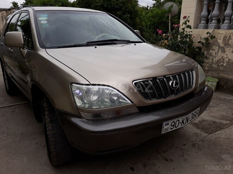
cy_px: 87
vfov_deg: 51.4
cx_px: 116
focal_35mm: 27
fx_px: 182
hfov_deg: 65.3
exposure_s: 1/2262
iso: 40
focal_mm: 3.71
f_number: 1.7
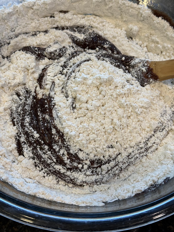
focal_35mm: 48
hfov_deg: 30.3
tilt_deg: -61.9
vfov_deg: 39.7
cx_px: 87
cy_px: 116
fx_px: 322
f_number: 1.78
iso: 80
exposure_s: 1/120
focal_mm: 6.76
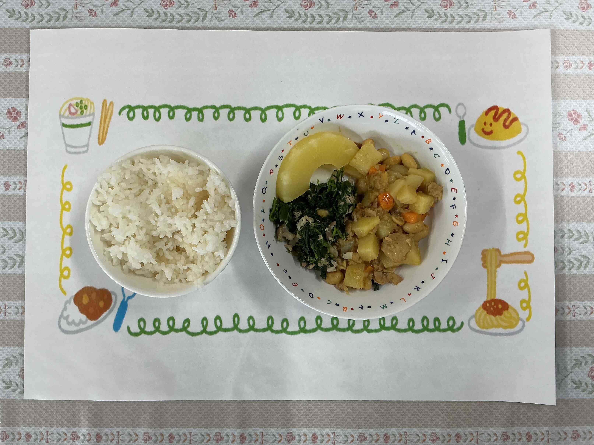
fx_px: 498
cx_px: 297
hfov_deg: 61.7
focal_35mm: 29
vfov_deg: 48.2
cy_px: 222
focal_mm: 3
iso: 50
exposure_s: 1/120
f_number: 1.8
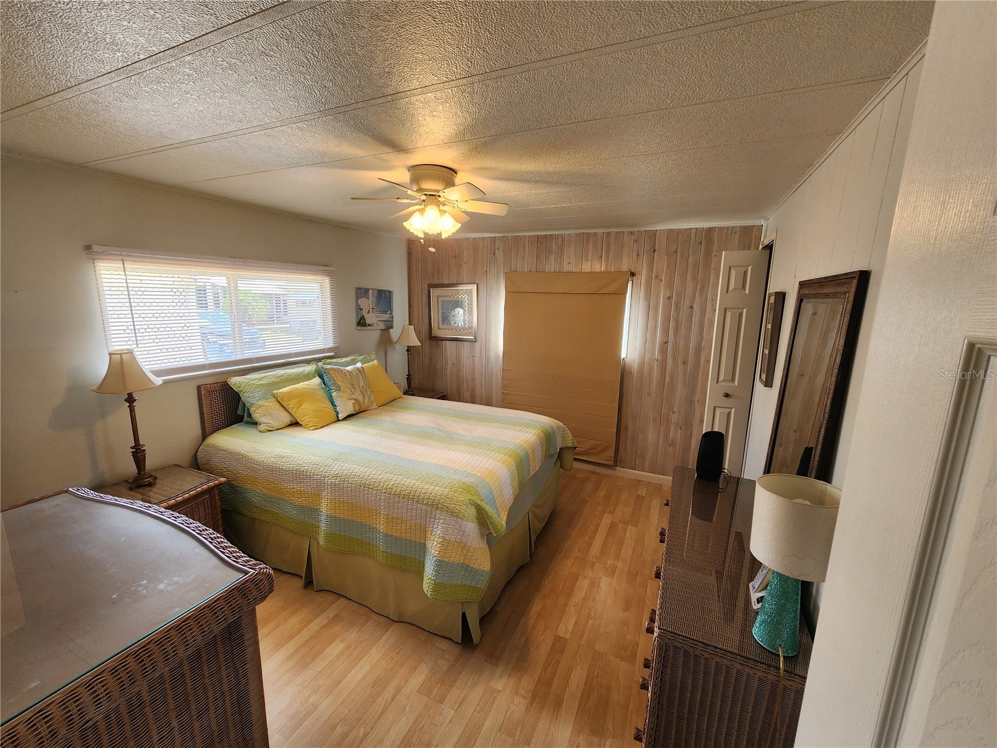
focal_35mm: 13
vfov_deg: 89.9
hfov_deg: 106.2
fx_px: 374
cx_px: 498
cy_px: 374
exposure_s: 1/60
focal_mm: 2.2
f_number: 2.2
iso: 125
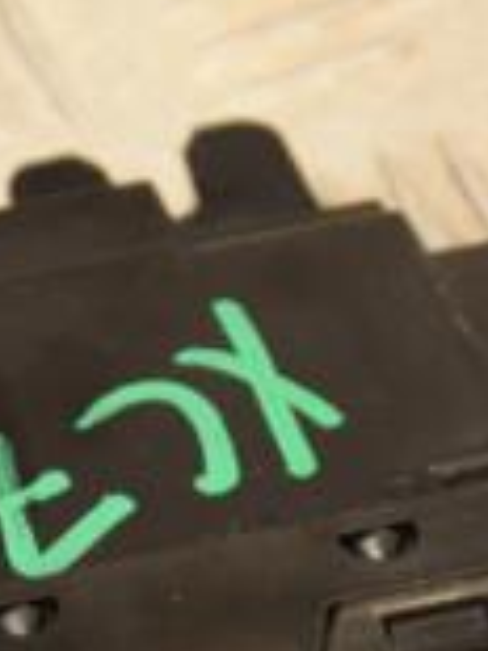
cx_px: -59
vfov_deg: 5.4
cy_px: 769
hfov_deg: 4.0
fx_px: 6946
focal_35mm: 369
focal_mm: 66
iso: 800
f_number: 5.3
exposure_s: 1/160
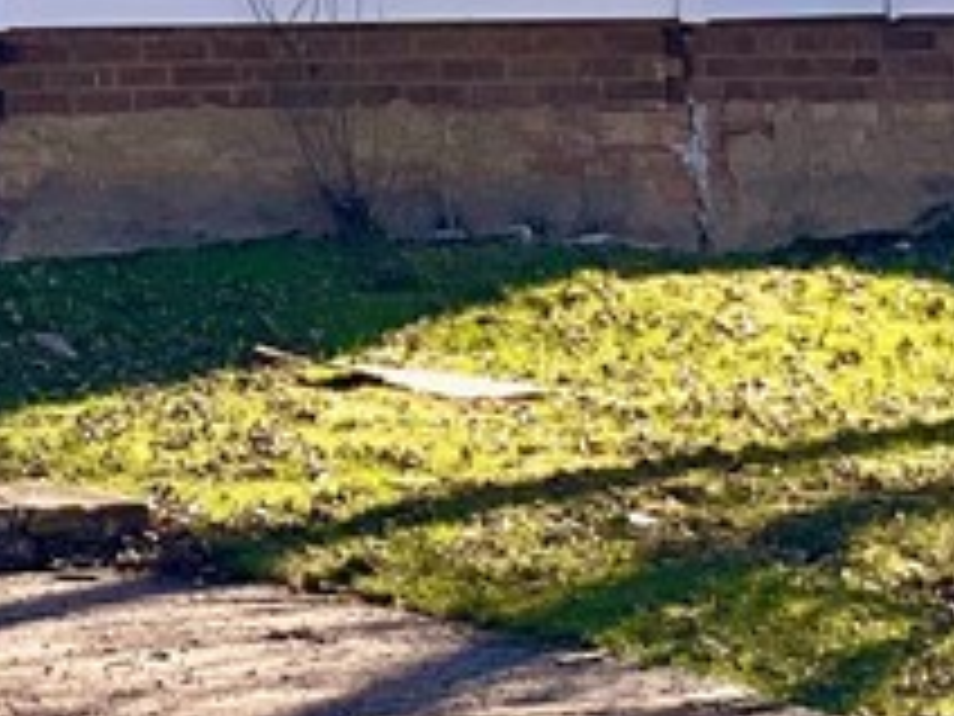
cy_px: -982
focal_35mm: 251
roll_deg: +1.5
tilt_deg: +8.5
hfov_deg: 7.7
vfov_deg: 5.7
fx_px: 6917
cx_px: -464
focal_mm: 6
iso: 32
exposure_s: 1/1332
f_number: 2
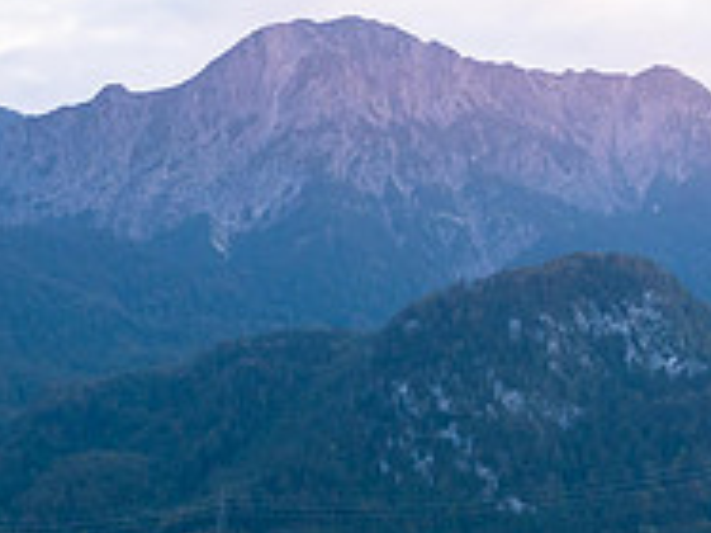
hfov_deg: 15.0
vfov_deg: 11.3
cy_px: 373
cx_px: 247
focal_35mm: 131
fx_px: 2689
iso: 640
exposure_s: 1/160
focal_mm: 44
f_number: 8
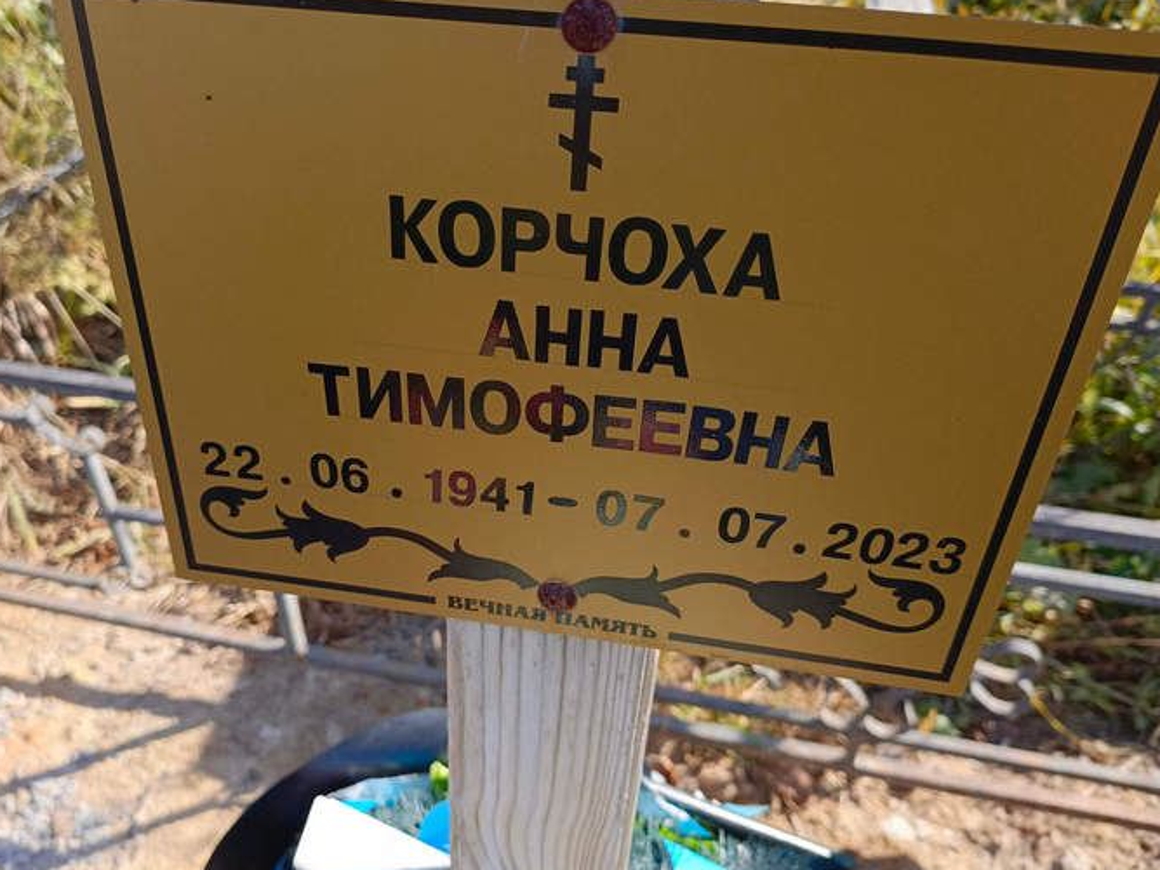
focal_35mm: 30
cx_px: 520
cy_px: 432
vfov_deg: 46.8
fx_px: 1005
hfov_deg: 59.8
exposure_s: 1/338
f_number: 1.69
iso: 112
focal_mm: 4.76
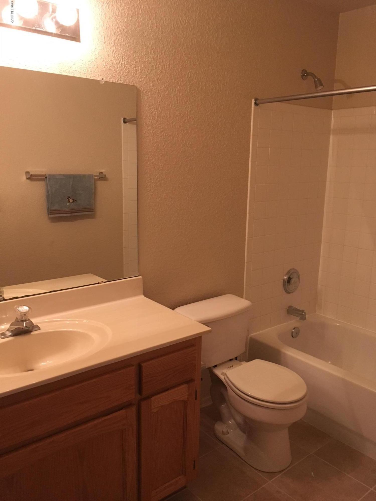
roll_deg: +0.7
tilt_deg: -10.9
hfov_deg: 48.2
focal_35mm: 29
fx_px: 420
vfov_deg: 61.7
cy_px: 250
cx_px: 188
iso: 125
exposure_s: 1/30
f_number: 2.2
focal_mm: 4.15
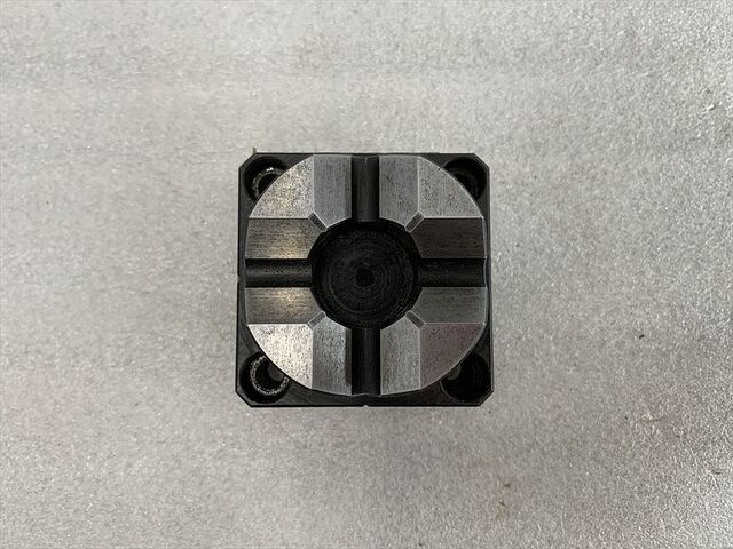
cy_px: 274
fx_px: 551
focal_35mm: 26
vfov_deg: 53.1
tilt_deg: -85.0
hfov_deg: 67.3
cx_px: 366
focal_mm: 4.25
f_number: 1.8
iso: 100
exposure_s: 1/76
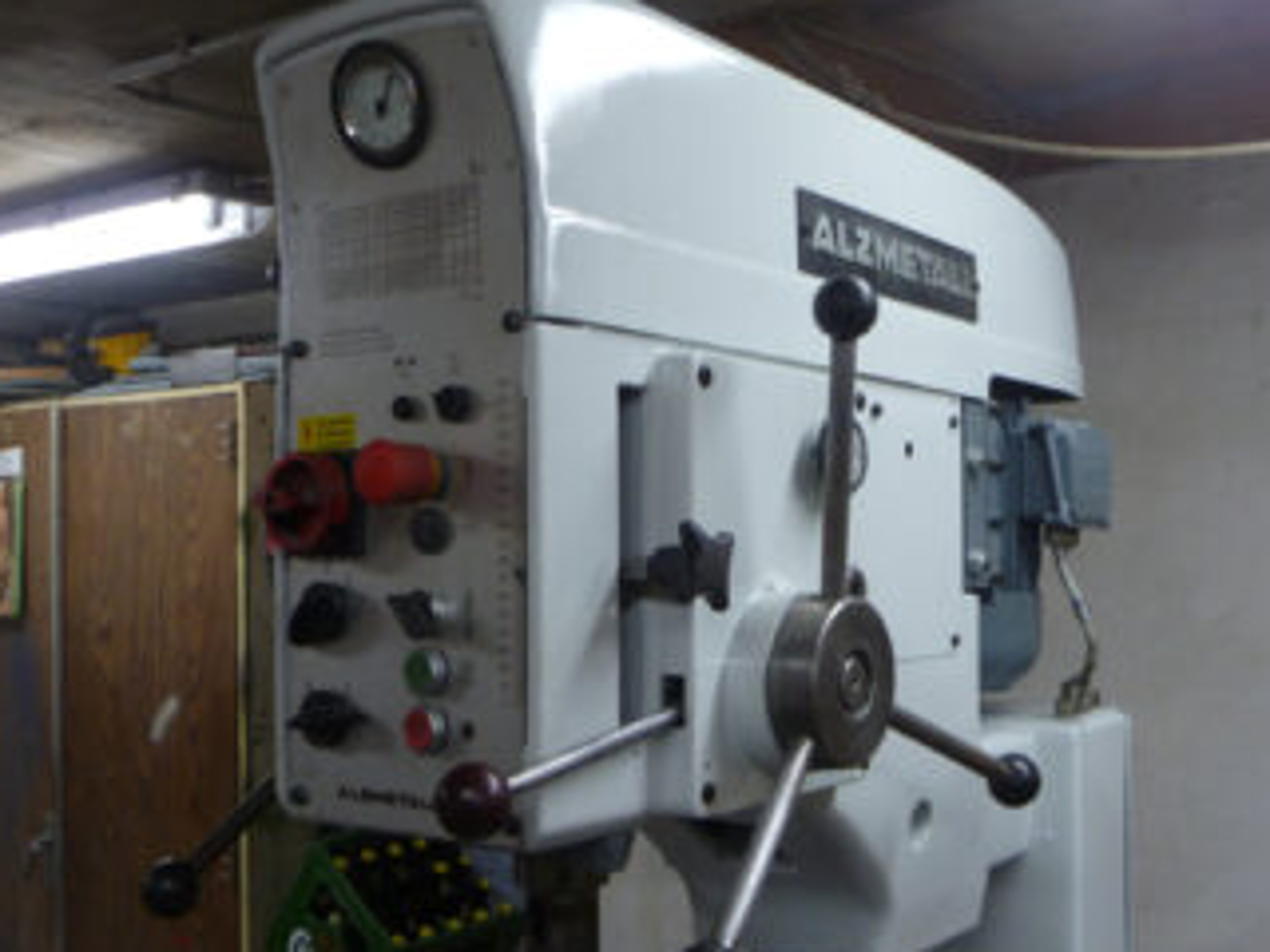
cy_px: 547
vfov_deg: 35.9
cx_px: 679
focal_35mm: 40
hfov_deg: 46.8
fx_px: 1468
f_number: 3.5
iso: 160
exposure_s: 1/30
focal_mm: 5.7
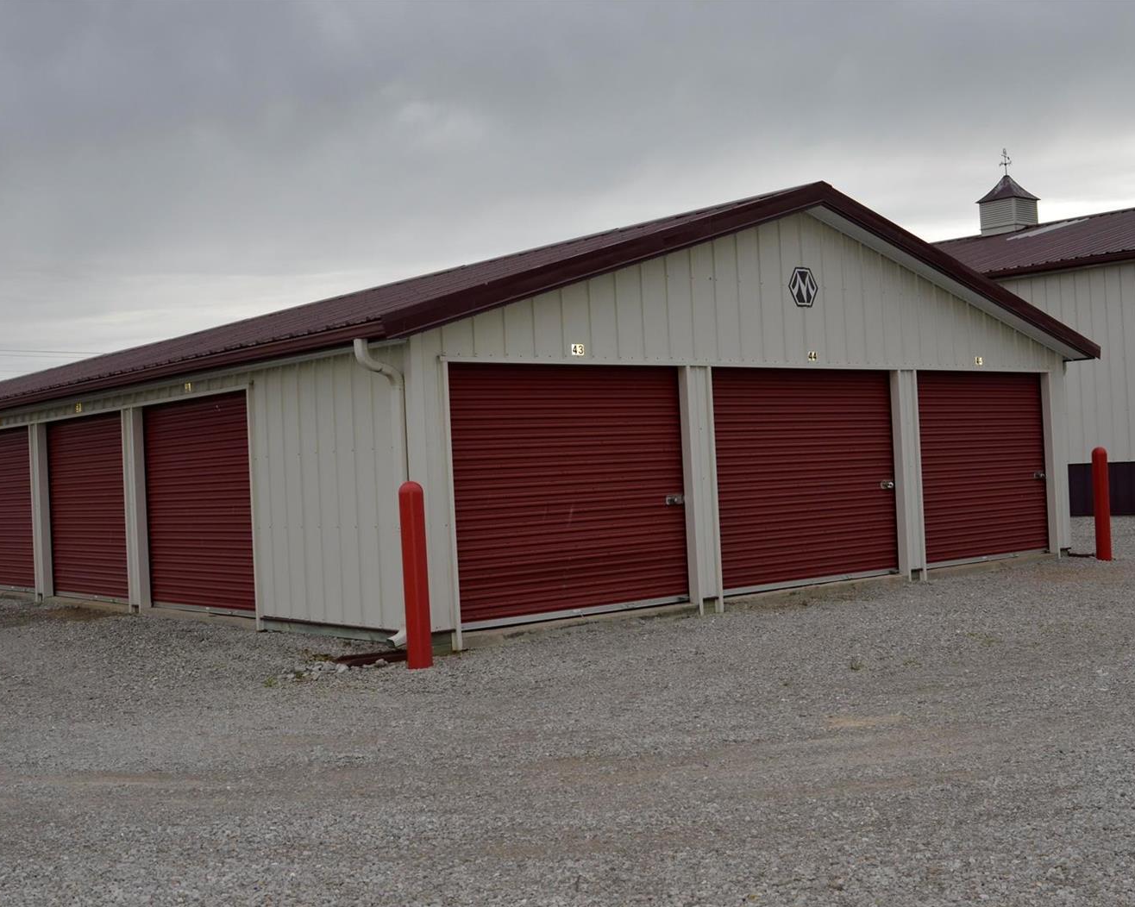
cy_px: 455
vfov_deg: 36.5
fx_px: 1377
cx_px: 655
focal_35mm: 41
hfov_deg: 44.7
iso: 400
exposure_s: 1/250
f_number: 8
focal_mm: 24
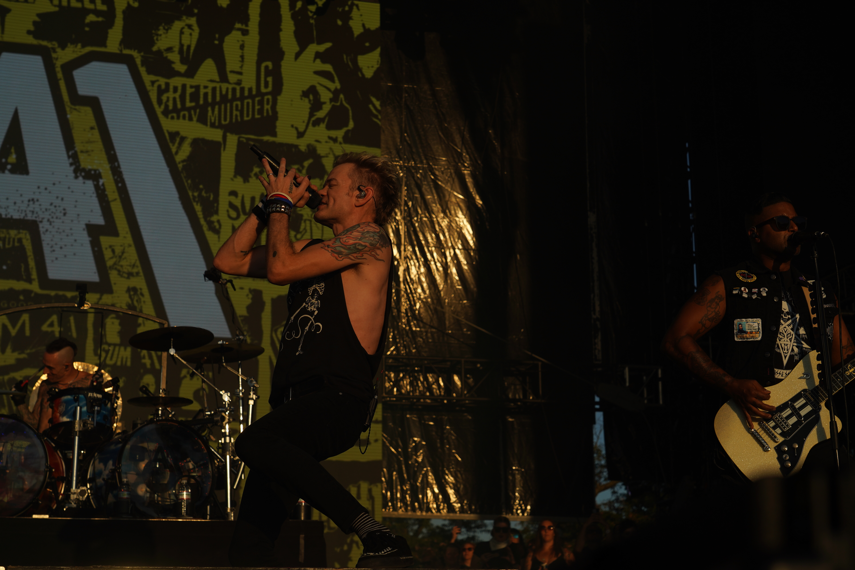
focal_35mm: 62
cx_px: 428
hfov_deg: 32.4
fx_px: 1472
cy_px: 285
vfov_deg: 21.9
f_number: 8
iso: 100
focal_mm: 62
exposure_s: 1/640
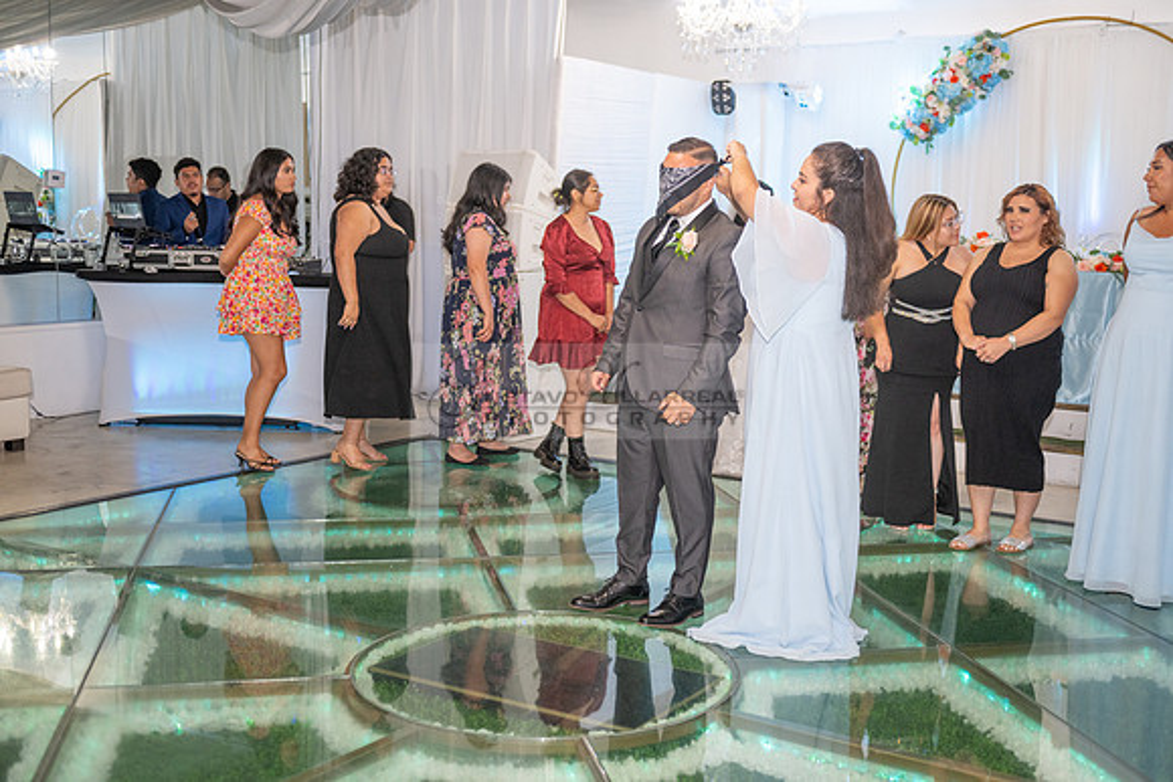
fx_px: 1369
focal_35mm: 42
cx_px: 586
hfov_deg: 46.4
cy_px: 391
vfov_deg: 31.9
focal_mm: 42
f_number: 3.2
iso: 1000
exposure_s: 1/160
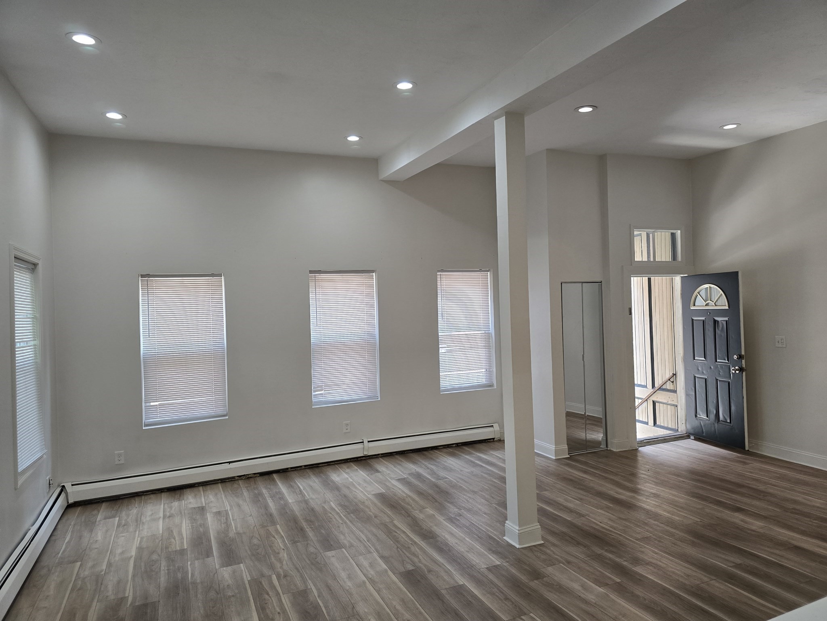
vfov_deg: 58.9
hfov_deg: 73.9
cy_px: 310
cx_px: 414
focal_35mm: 23
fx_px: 549
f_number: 1.7
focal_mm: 6.3
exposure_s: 1/120
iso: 125
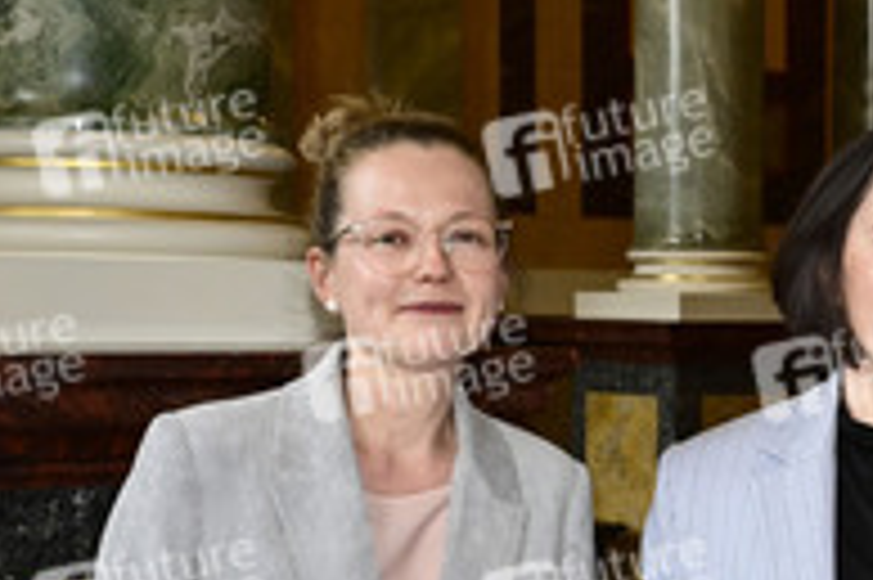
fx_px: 1773
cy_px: 481
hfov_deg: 25.8
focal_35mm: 73
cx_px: 929
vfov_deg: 18.4
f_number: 7.1
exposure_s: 1/200
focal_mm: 31.5
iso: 2500
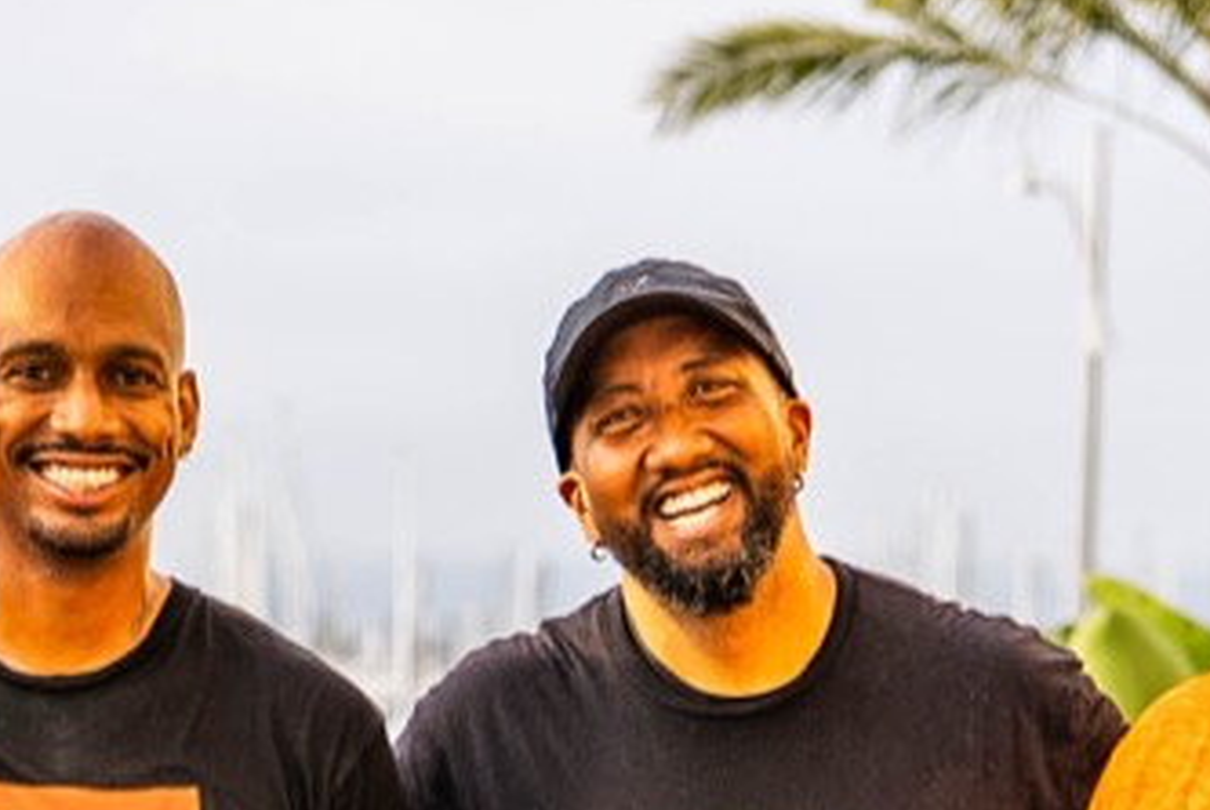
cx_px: 302
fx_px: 5654
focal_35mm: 168
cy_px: 1453
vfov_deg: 7.9
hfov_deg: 12.2
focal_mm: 35
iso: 160
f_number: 2
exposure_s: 1/400
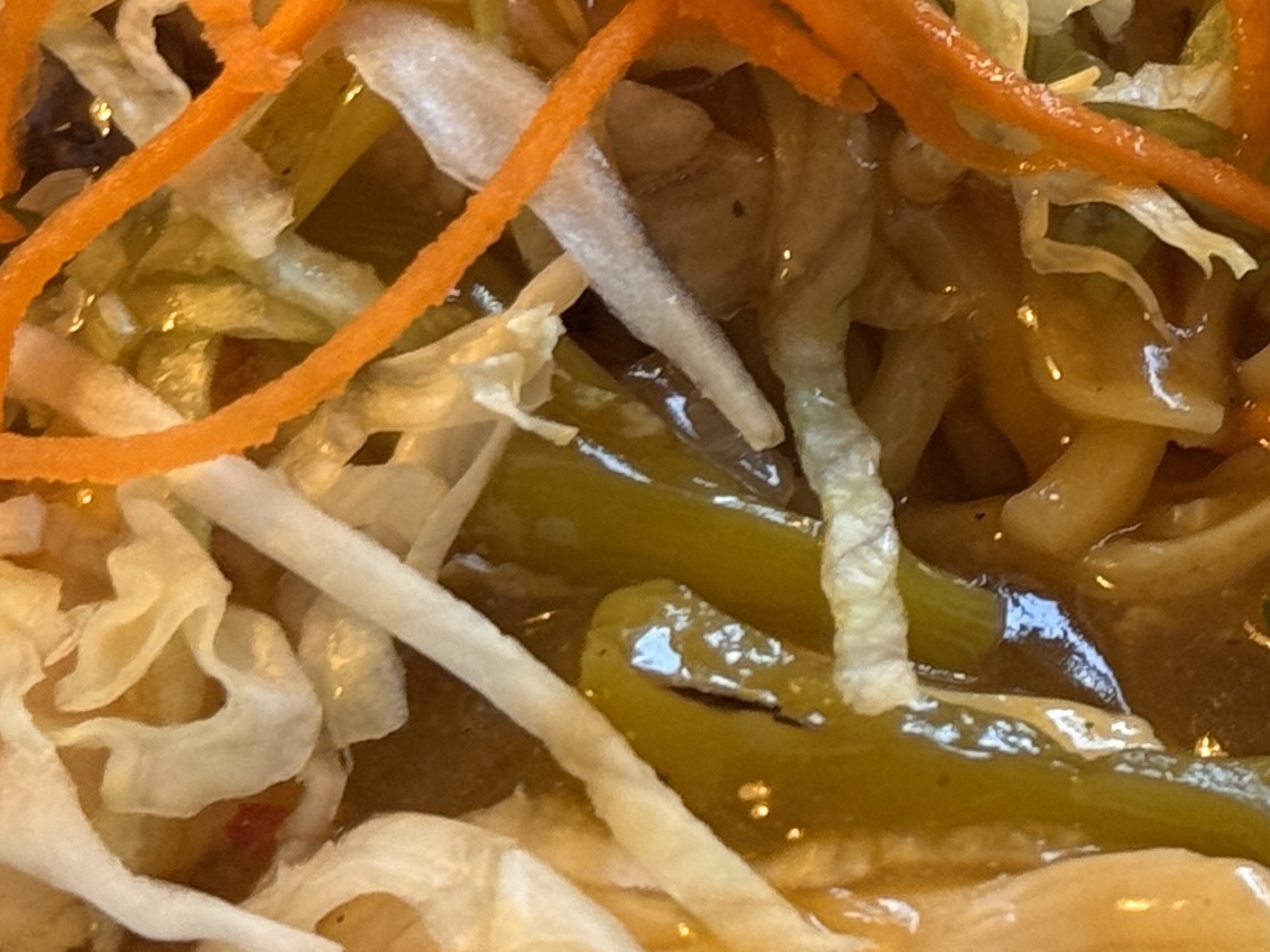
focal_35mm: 171
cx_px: 1410
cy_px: -141
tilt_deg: -48.6
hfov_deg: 11.4
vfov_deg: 8.6
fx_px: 6274
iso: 100
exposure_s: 1/65
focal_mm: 6.76
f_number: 1.78
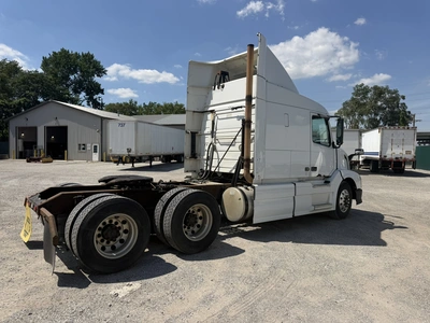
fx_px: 298
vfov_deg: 56.8
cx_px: 215
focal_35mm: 24
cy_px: 162
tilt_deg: +1.8
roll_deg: -0.2
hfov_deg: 71.6
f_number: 1.78
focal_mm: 6.76
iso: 80
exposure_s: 1/6711
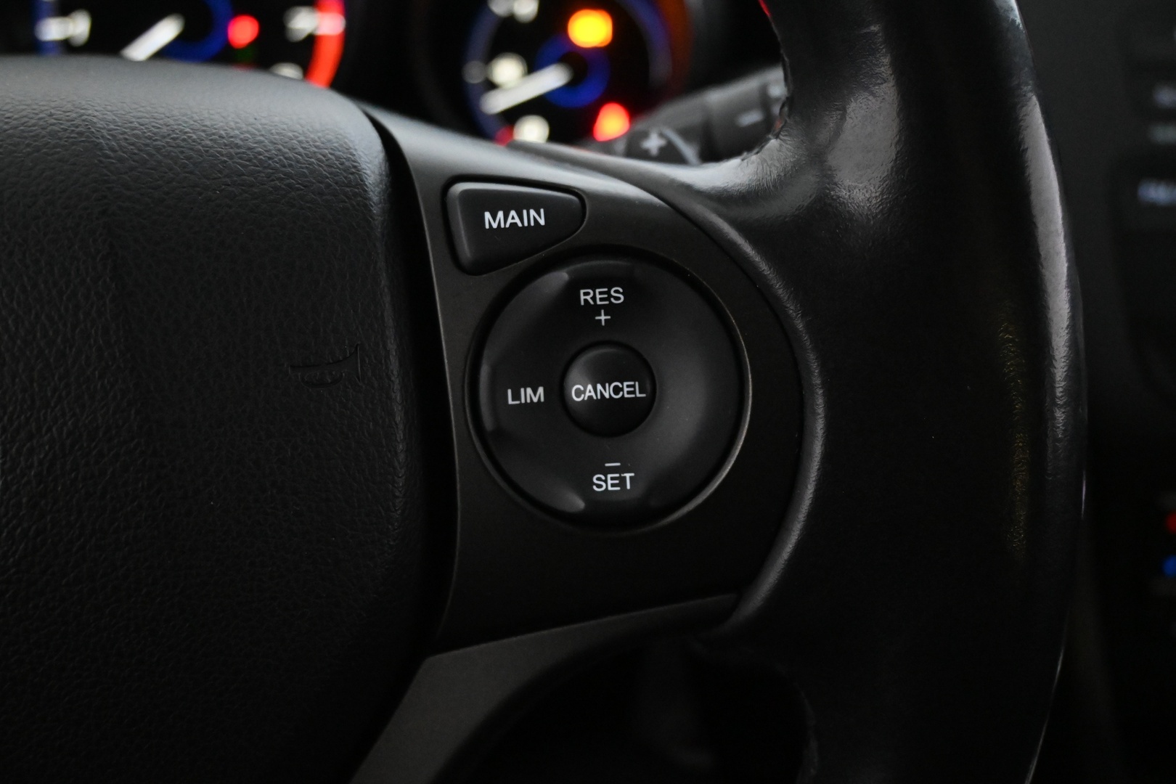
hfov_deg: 52.2
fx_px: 1200
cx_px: 588
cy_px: 392
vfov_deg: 36.2
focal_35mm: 37
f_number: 4.2
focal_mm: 24.5
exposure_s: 1/40
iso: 6400
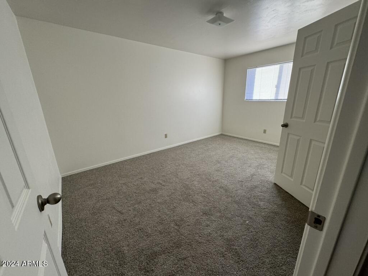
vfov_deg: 85.7
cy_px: 138
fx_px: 149
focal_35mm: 14
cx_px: 184
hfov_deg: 102.1
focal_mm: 2.22
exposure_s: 1/120
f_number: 2.2
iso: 160
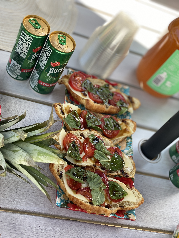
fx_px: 359
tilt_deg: -47.3
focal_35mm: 52
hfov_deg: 28.0
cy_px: 119
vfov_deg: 36.8
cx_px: 90
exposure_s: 1/122
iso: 20
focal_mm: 6
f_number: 2
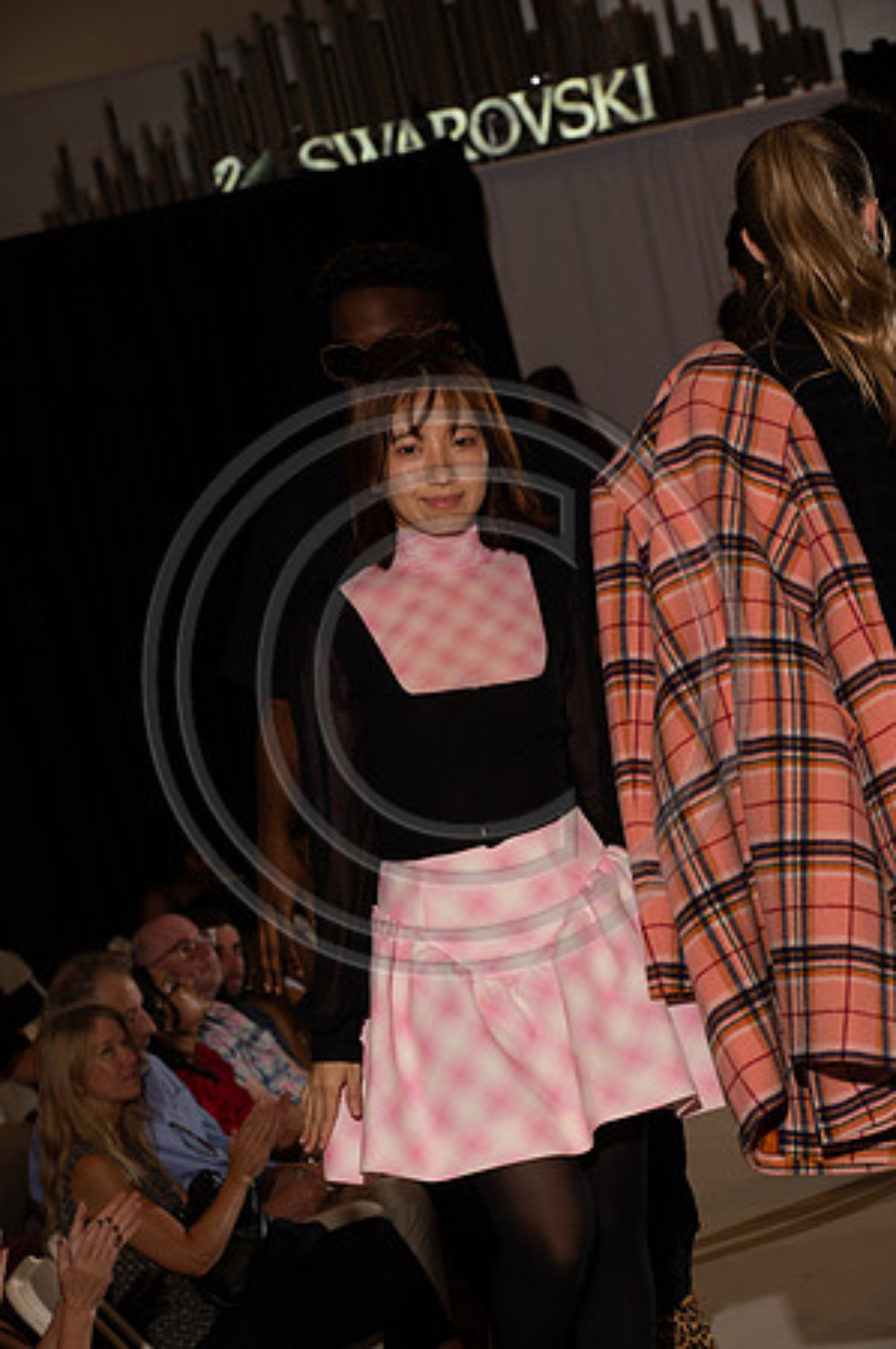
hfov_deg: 11.2
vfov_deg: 16.8
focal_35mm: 122
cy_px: 674
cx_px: 448
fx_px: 4565
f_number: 9
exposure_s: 1/250
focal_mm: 122
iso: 800
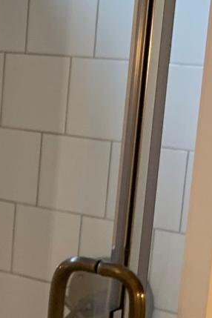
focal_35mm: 126
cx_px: -310
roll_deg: +0.9
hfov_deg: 9.6
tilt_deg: -15.5
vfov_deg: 16.1
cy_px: 278
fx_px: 1113
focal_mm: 4.25
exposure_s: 1/60
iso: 100
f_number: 1.8
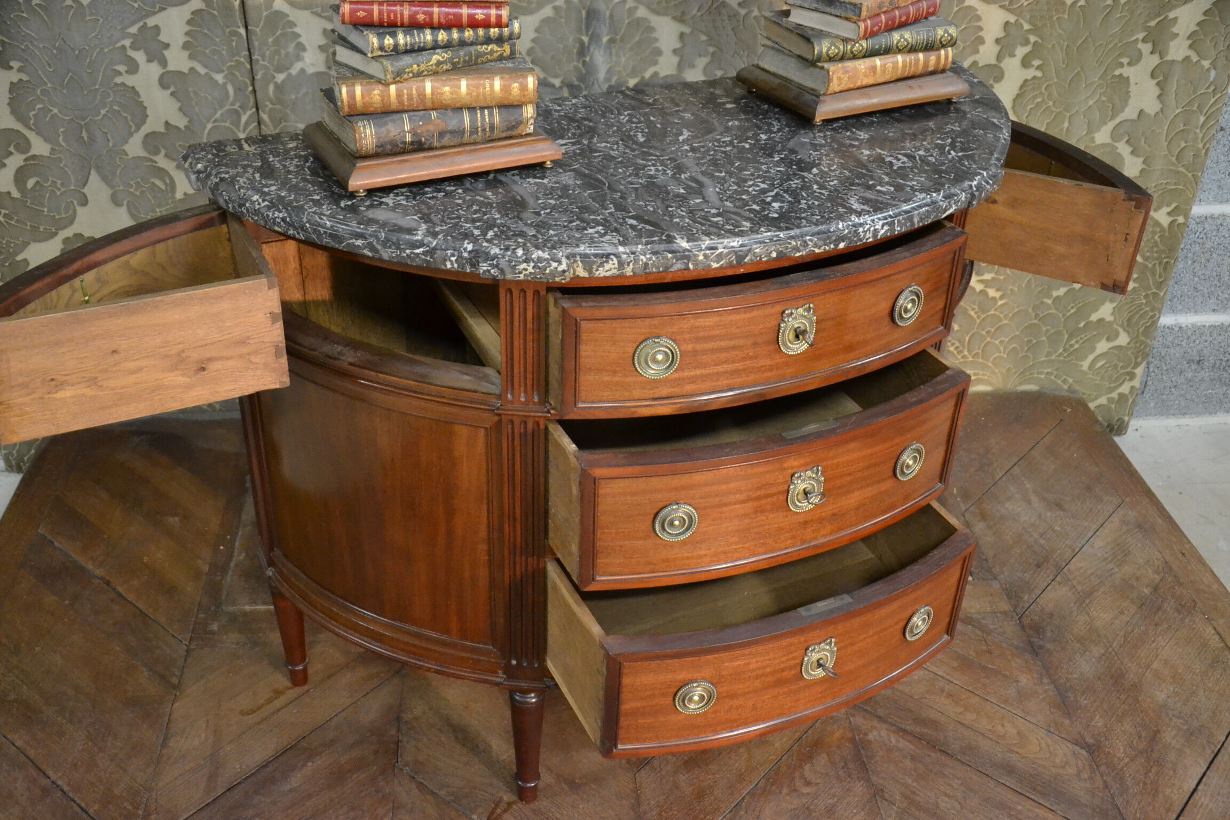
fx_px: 1281
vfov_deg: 35.5
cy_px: 410
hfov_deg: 51.3
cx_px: 615
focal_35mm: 38
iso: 3200
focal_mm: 25
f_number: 4
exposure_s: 1/40
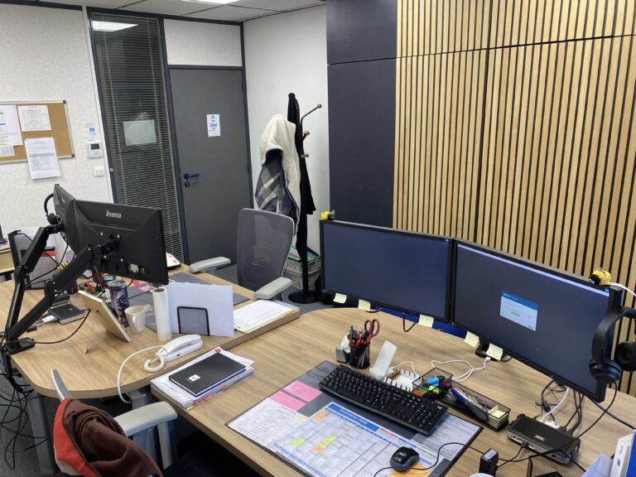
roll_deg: +0.4
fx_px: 478
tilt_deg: -16.8
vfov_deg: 53.1
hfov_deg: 67.3
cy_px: 238
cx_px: 318
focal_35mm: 26
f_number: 1.8
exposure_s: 1/100
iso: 100
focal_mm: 4.25
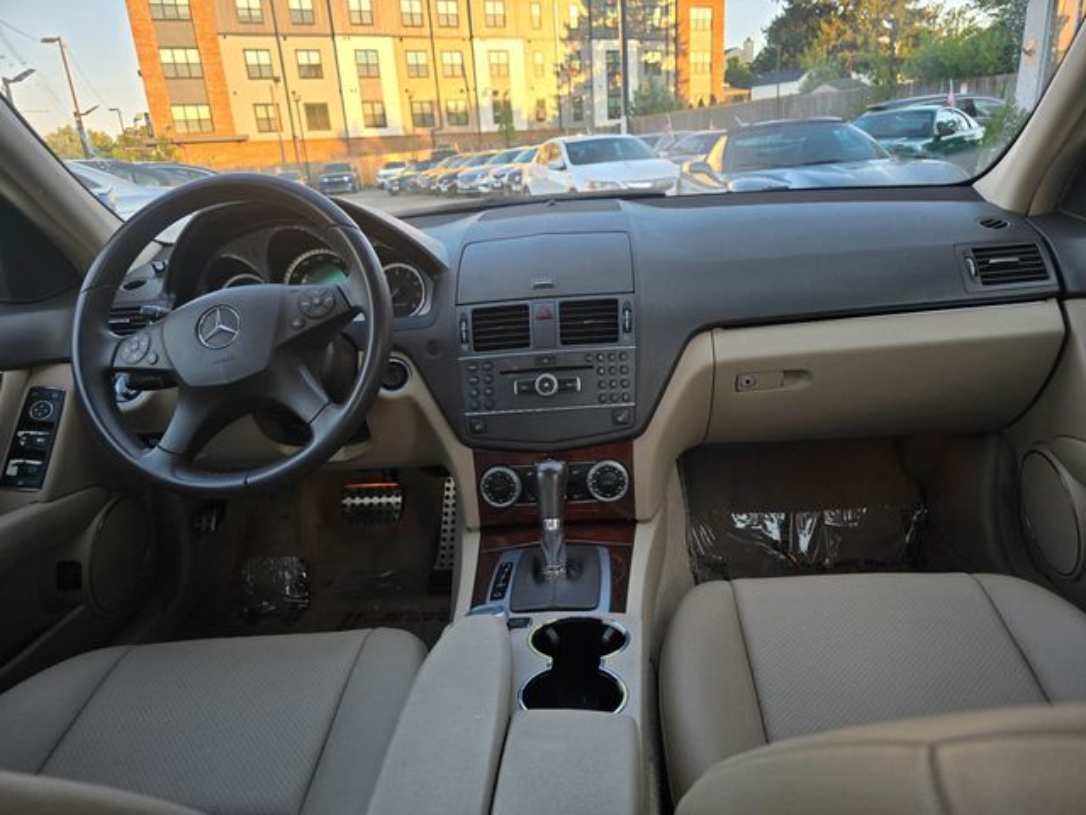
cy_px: 408
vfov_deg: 58.9
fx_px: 722
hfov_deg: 73.9
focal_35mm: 23
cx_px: 543
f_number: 1.7
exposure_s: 1/180
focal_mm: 6.3
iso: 50
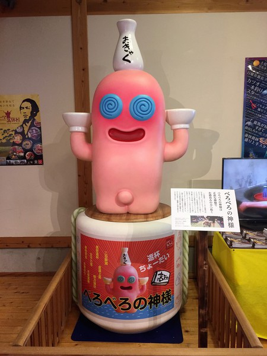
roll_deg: +0.2
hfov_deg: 48.2
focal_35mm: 29
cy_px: 178
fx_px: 298
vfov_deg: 61.7
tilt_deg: -6.2
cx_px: 134
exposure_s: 1/30
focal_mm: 4.15
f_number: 2.2
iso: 50
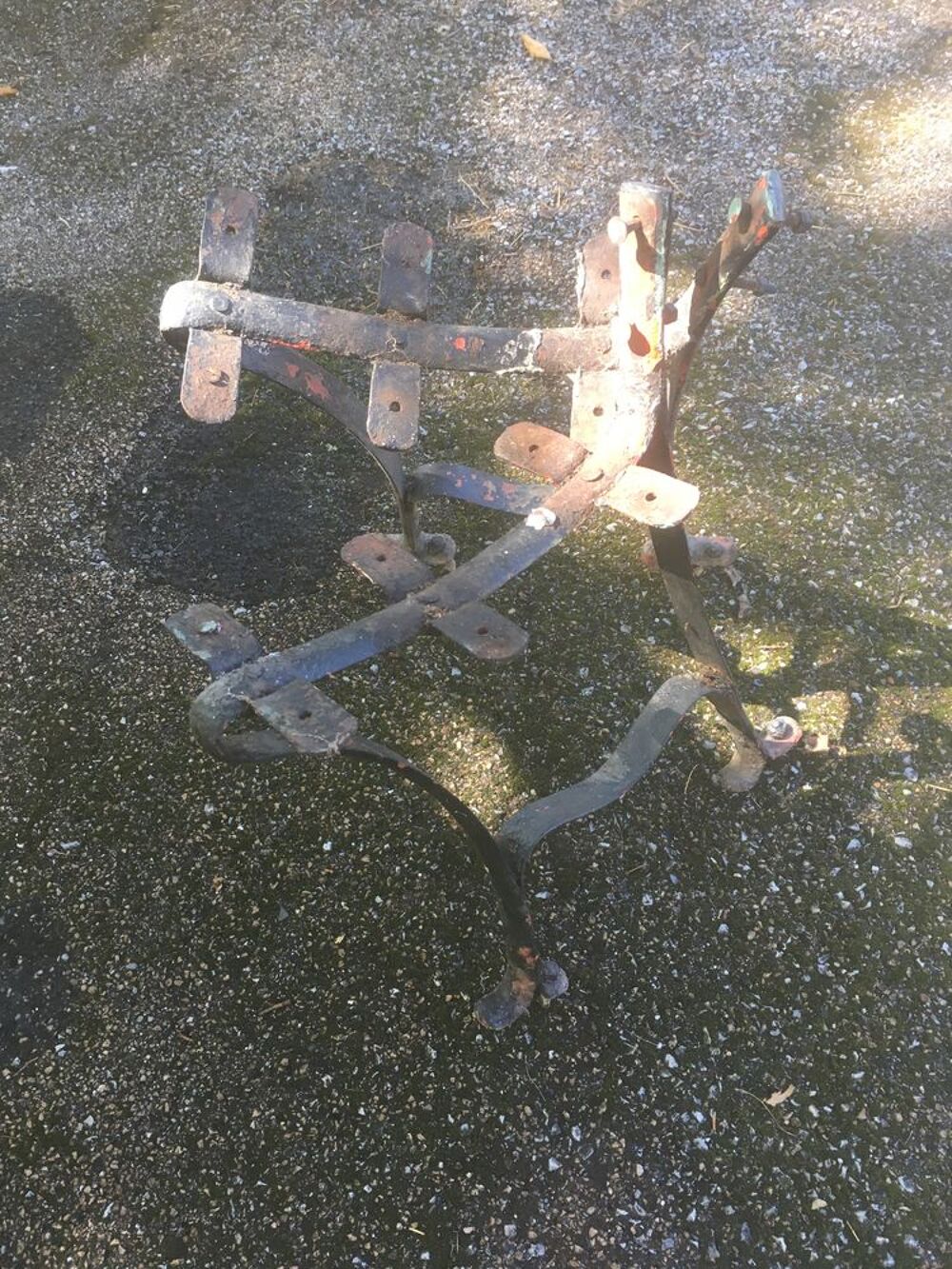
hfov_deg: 48.2
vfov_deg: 61.7
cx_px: 476
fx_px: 1063
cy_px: 634
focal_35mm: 29
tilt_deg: -55.5
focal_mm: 4.15
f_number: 2.2
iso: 32
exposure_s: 1/33
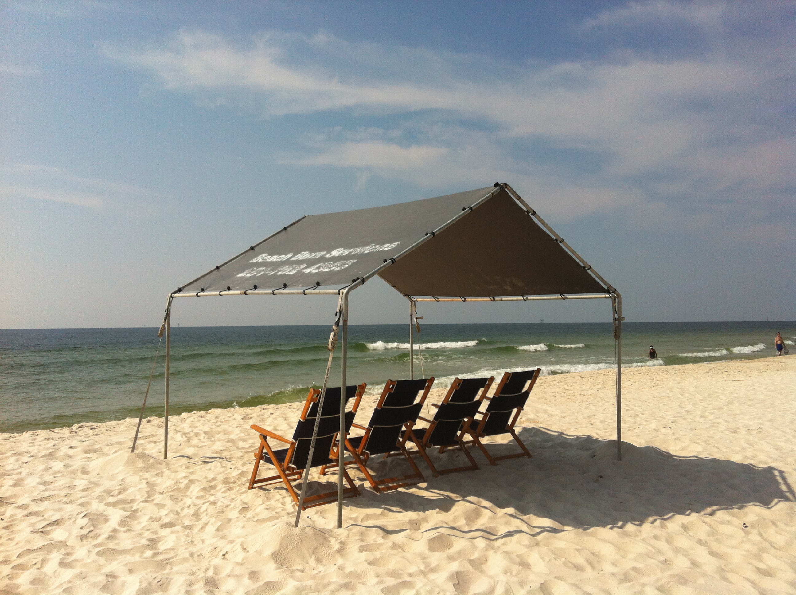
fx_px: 804
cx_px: 398
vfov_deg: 40.6
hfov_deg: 52.7
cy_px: 298
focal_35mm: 35
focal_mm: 3.85
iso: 80
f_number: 2.8
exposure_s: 1/3771
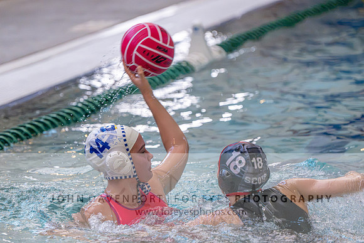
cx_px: 154
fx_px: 2684
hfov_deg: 7.8
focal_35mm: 265
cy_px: 140
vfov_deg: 5.2
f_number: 4
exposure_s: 1/1000
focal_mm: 230
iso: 18000
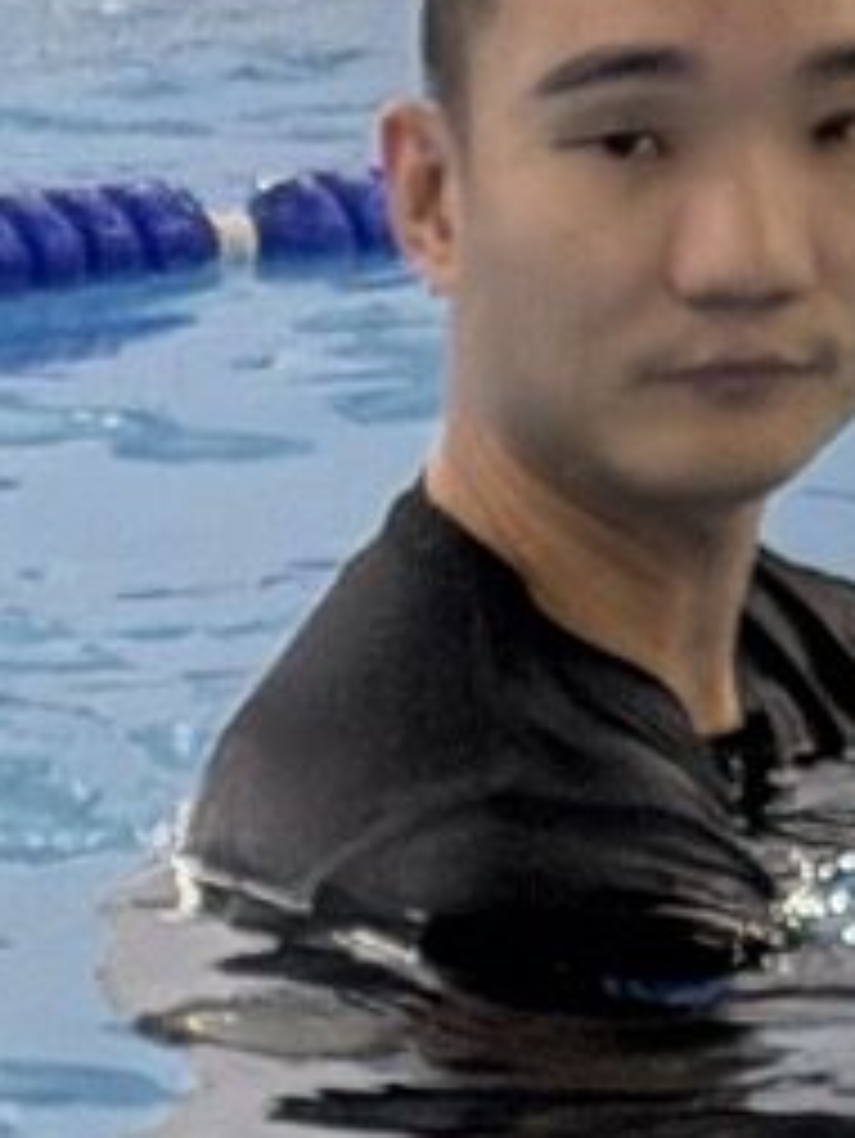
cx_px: -1287
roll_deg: +0.6
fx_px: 9970
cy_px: 3463
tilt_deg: -27.4
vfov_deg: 6.0
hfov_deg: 4.8
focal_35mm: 303
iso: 125
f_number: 1.78
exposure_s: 1/100
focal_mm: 6.76
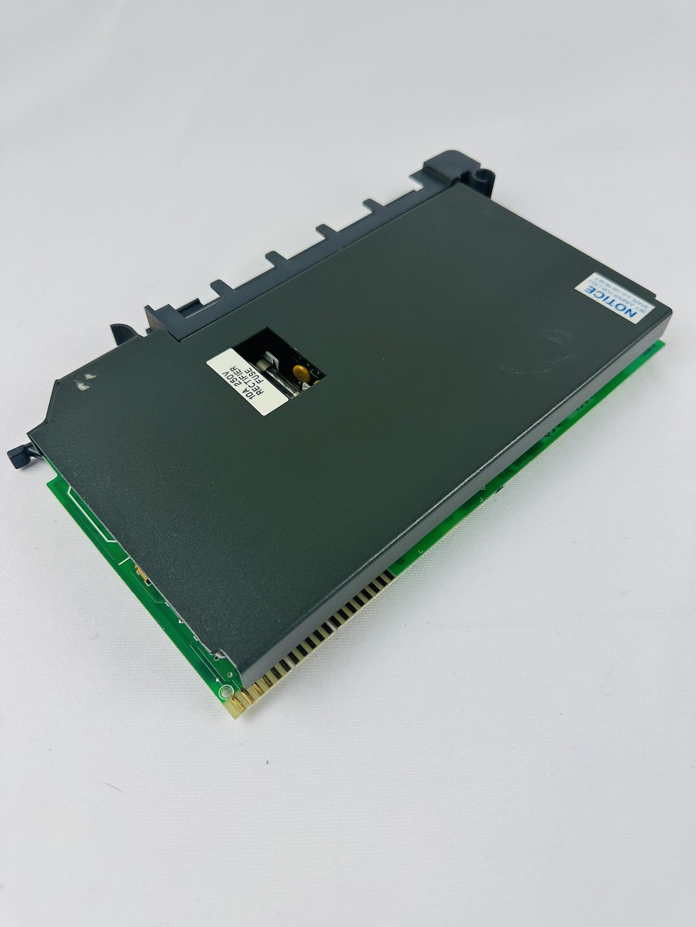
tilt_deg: -55.0
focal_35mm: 24
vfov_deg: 71.6
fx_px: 643
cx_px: 348
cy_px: 464
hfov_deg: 56.8
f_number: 1.78
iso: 64
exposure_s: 1/160
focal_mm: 6.86
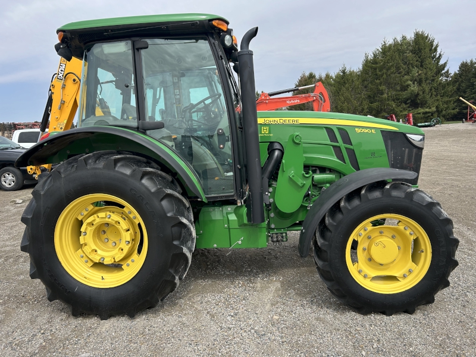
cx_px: 238
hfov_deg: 67.3
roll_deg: +2.7
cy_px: 178
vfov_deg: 53.1
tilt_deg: -9.3
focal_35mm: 26
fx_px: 358
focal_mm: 5.7
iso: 50
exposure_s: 1/2994
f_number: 1.5
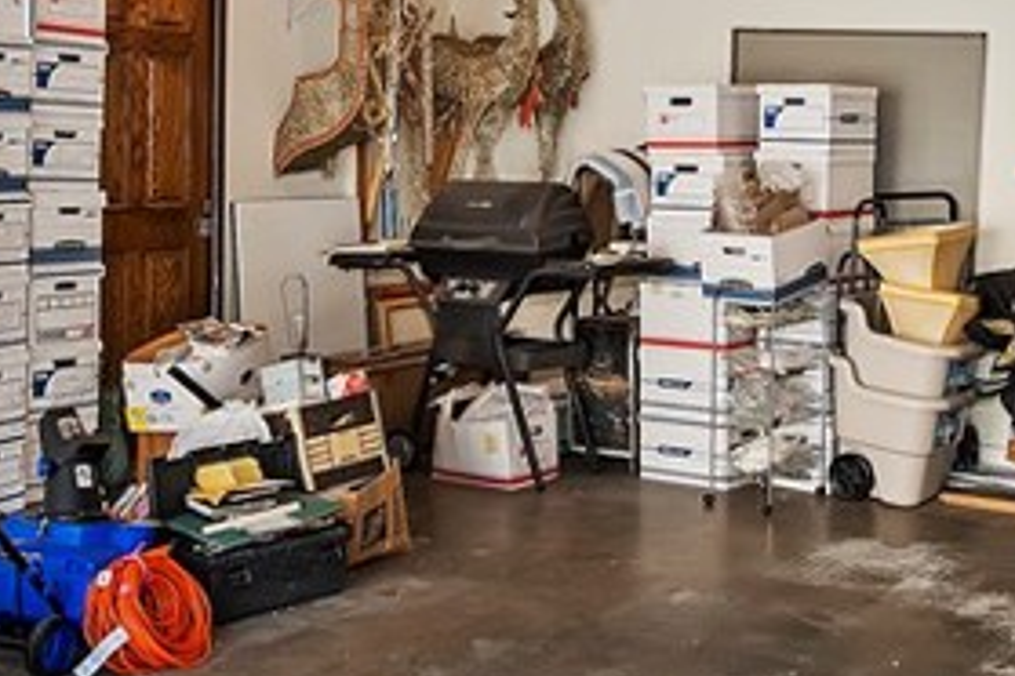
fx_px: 1551
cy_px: 107
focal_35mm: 55
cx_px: 582
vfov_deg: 24.1
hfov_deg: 36.2
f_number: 8
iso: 200
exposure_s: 1/30
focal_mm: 10
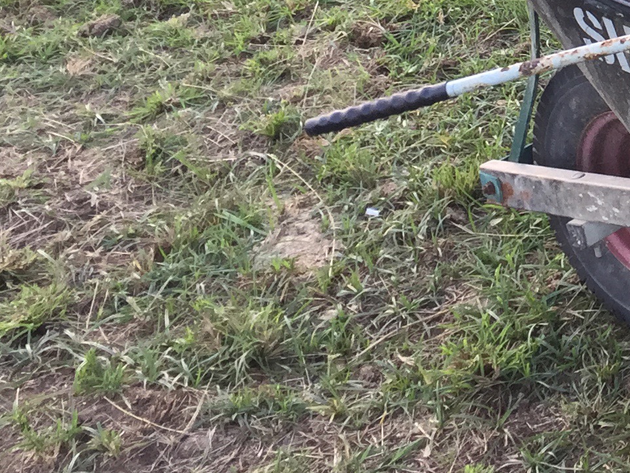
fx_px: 1802
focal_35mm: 99
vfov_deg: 14.0
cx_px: 936
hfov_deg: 17.8
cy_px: -232
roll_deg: -1.3
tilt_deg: -14.6
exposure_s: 1/100
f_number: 2.2
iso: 50
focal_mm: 4.15
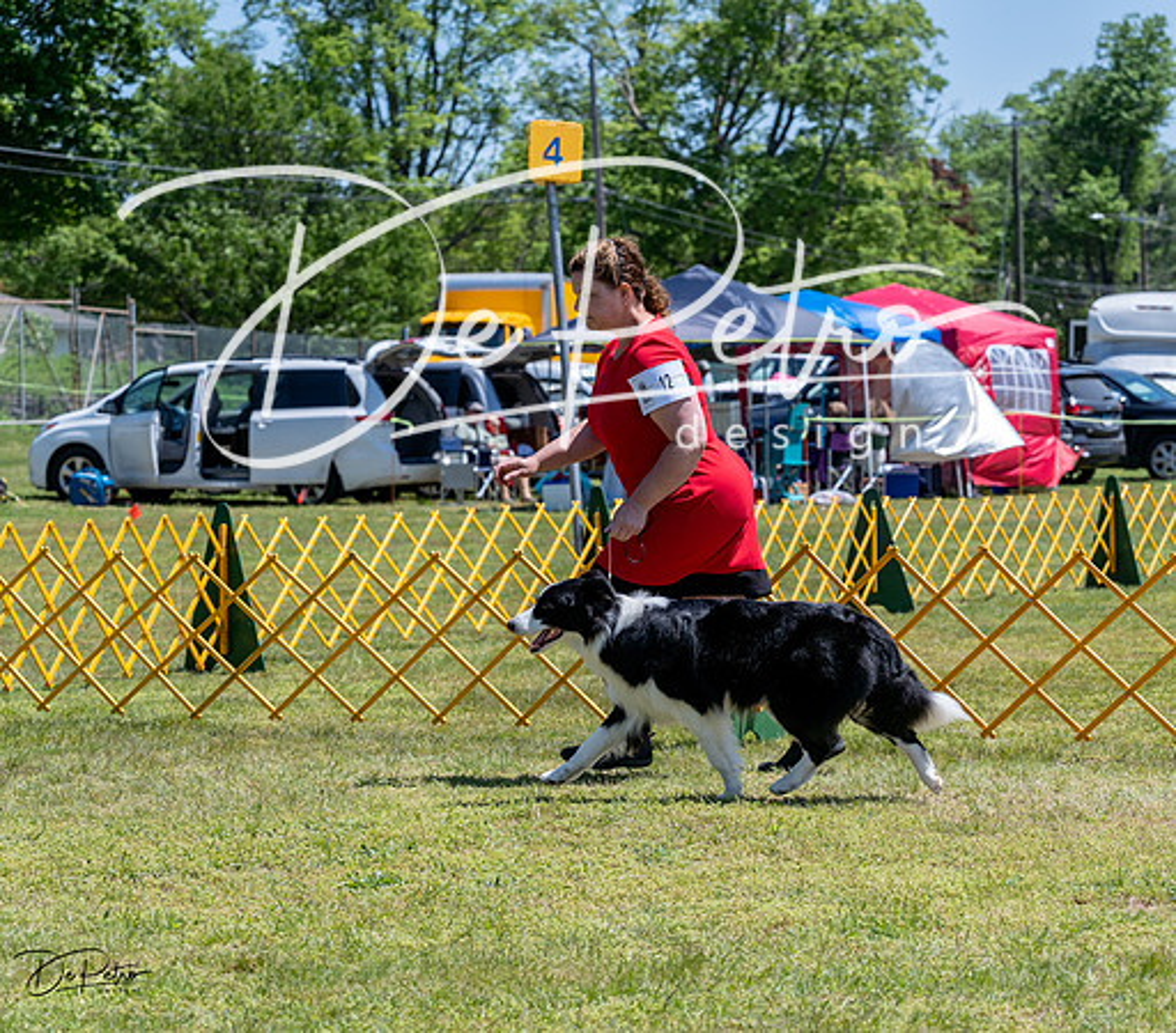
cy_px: 516
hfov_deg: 15.1
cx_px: 774
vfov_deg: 13.3
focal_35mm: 122
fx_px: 4432
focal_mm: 103
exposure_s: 1/1600
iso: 500
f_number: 7.1
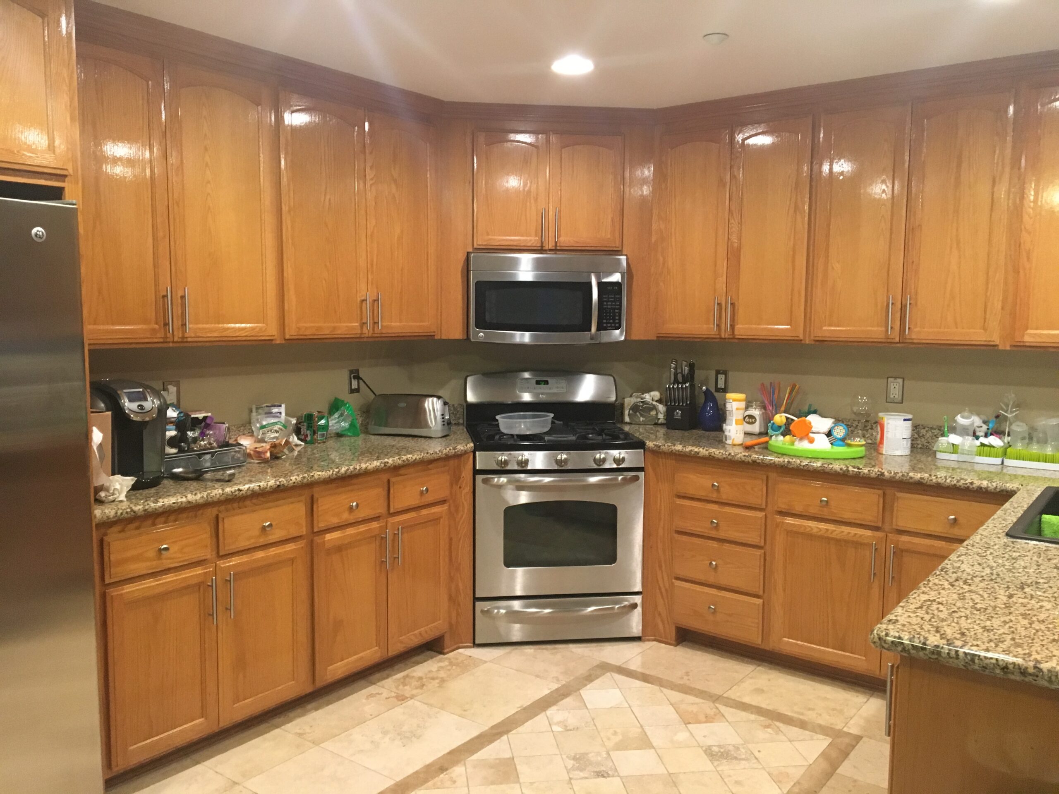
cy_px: 397
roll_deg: -0.3
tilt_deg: -5.7
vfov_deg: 48.2
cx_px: 530
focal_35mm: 29
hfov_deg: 61.7
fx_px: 887
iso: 160
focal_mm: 4.15
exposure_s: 1/30
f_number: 2.2
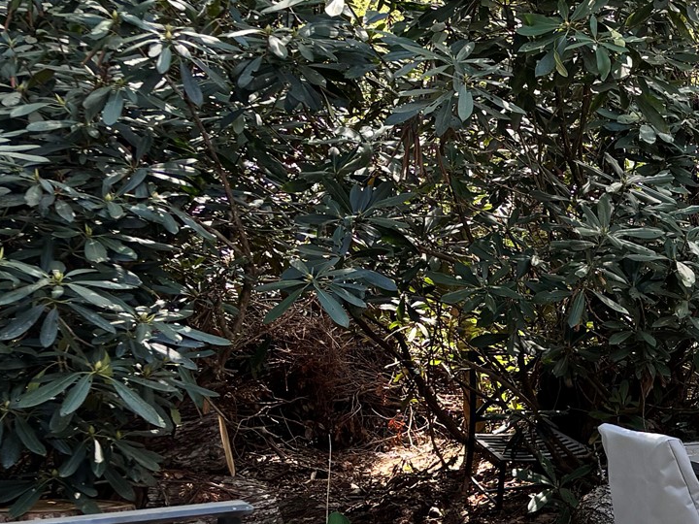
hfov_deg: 22.5
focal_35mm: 74
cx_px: 986
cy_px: 371
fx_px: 1494
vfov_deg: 19.8
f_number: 1.6
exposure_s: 1/373
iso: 50
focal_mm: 5.96
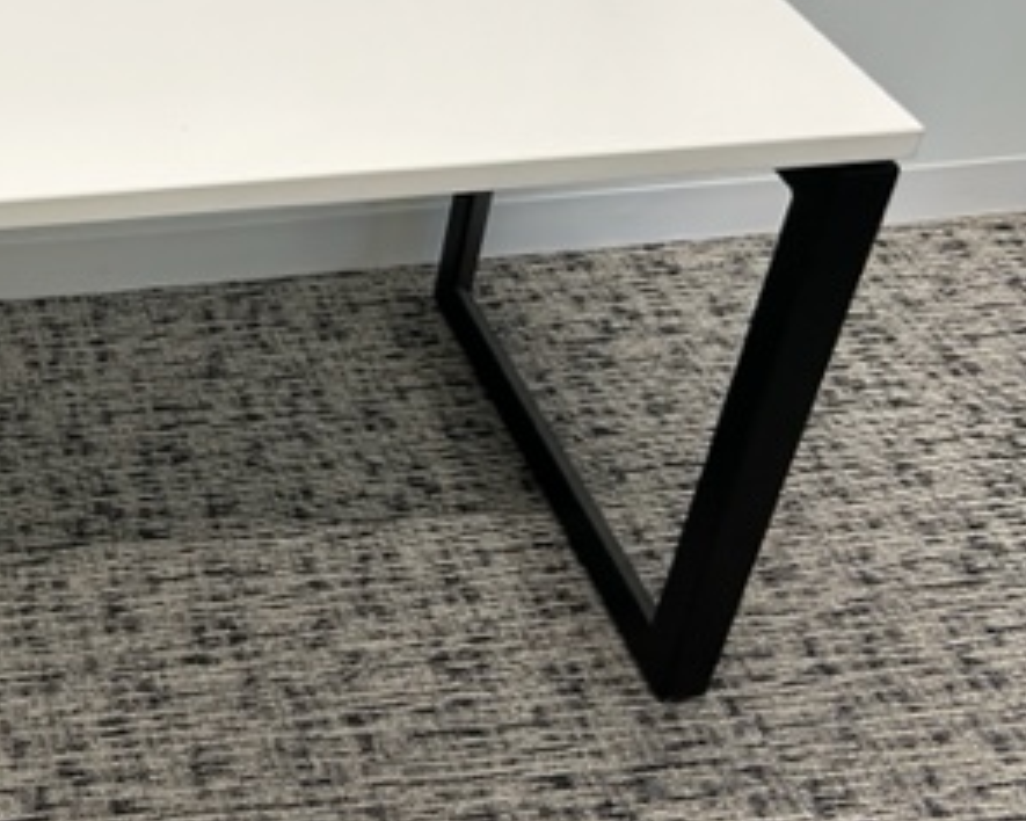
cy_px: 327
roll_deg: +1.5
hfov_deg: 31.5
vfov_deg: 27.5
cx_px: -3
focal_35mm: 55
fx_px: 1670
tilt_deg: -35.9
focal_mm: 5.7
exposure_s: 1/120
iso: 80
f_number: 1.5
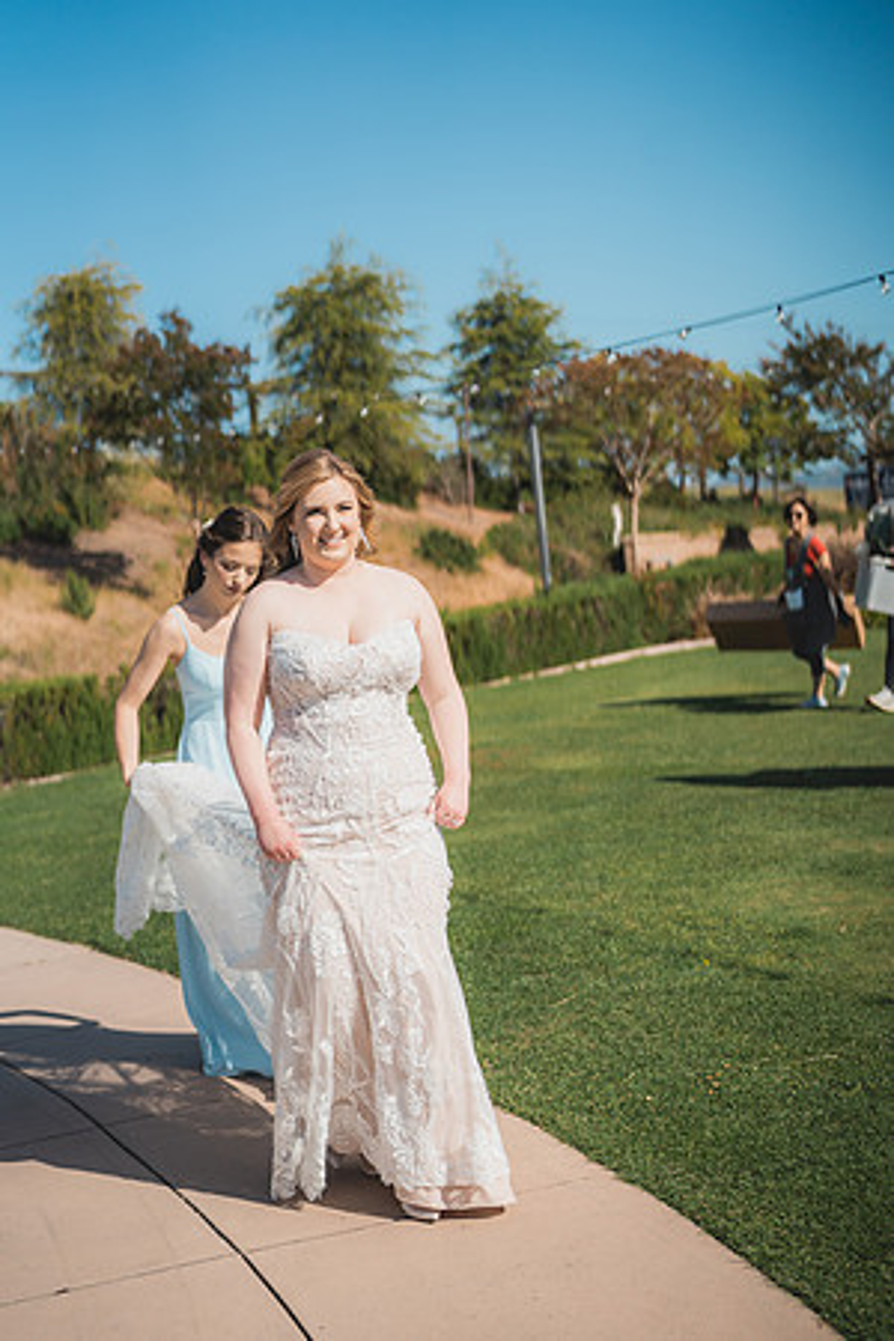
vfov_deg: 39.6
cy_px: 670
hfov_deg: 27.0
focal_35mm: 50
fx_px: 1862
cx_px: 447
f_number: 1.8
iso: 125
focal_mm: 50
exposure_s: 1/8000
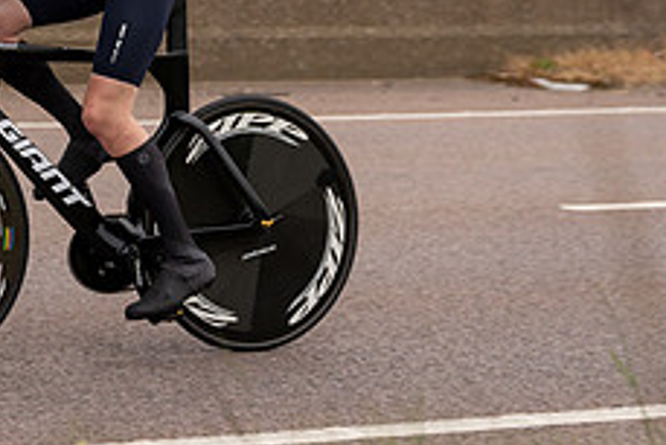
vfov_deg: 7.7
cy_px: -71
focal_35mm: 177
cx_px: -64
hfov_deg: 11.4
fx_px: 3276
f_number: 3.5
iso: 250
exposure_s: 1/1000
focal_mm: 70
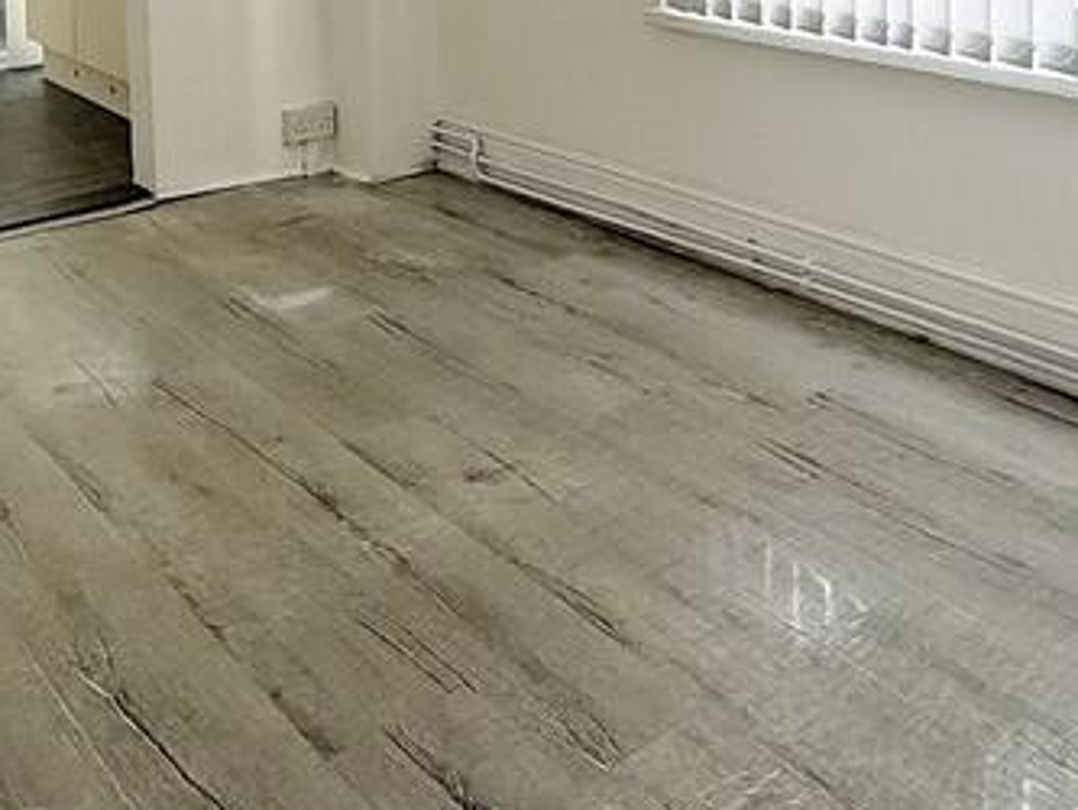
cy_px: -136
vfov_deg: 29.4
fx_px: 1340
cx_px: 437
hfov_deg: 43.6
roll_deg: +1.8
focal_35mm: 43
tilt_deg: -3.6
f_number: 2.2
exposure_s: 1/197
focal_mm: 2.22
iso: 50
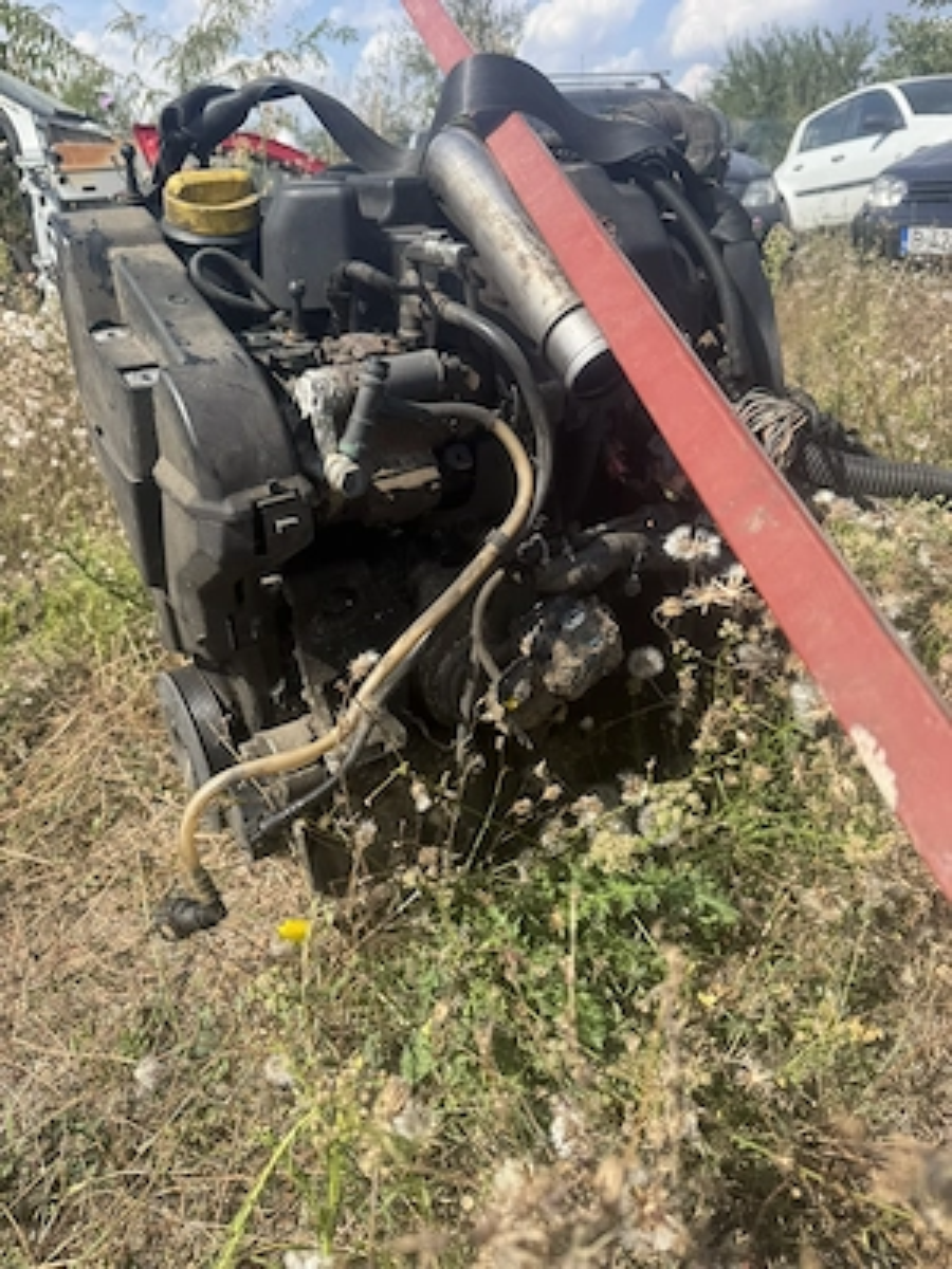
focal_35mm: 24
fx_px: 880
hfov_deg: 56.8
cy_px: 634
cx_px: 476
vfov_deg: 71.6
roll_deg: +1.1
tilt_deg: -24.4
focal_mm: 6.76
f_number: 1.78
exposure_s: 1/2370
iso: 80
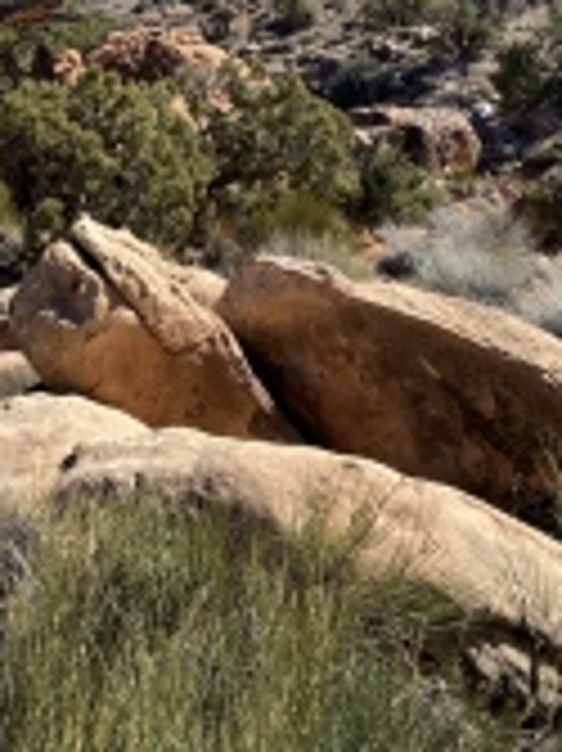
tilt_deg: -7.1
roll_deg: +1.7
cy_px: -36
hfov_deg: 24.7
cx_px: 31
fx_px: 1235
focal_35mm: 57
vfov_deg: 30.8
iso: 32
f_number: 1.8
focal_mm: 4.25
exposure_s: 1/1927
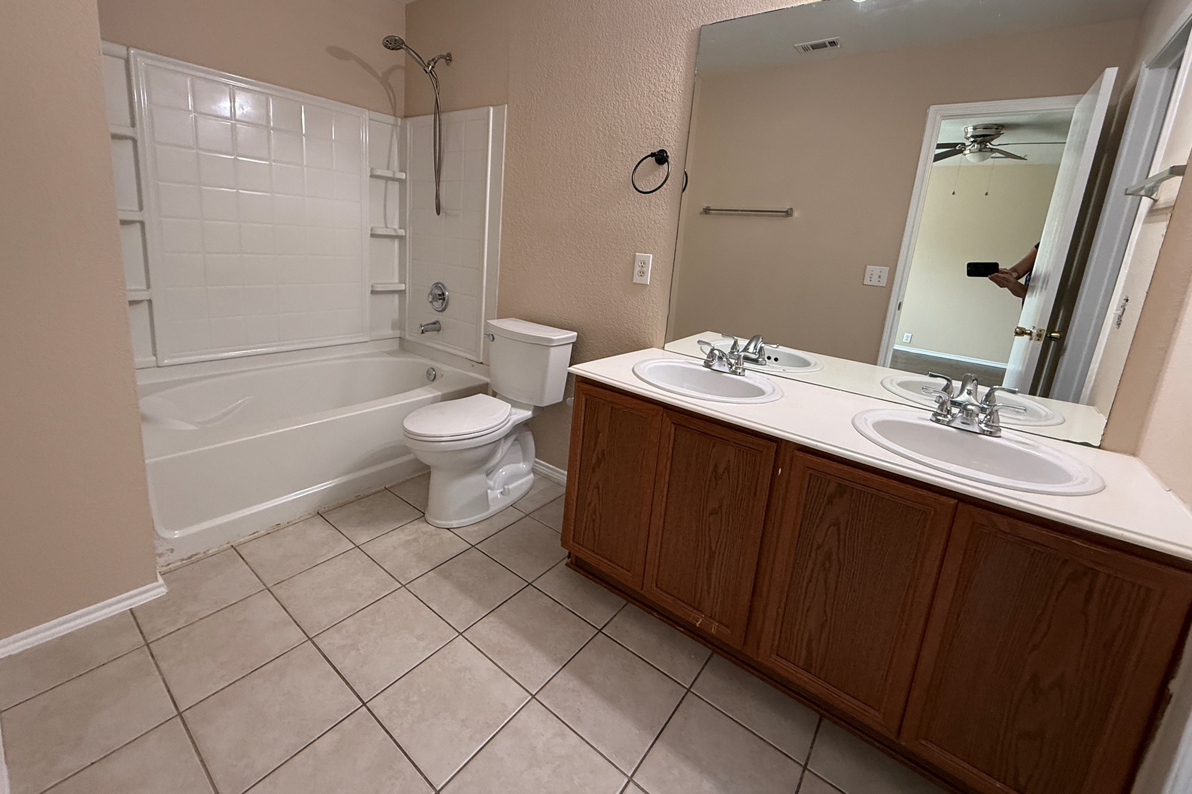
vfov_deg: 76.8
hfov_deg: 100.4
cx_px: 580
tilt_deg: -11.0
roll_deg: -4.4
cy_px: 335
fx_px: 497
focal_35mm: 15
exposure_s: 1/60
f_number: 2.2
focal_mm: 2.22
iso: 250
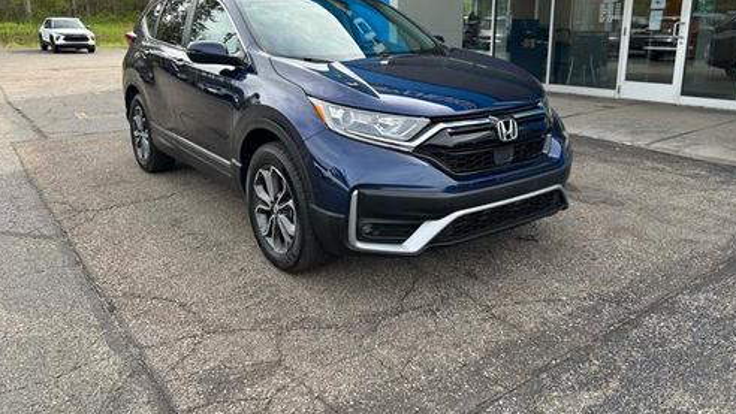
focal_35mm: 29
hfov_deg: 66.1
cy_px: 149
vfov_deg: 39.9
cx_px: 367
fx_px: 566
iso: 50
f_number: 1.5
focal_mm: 5.7
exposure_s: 1/709
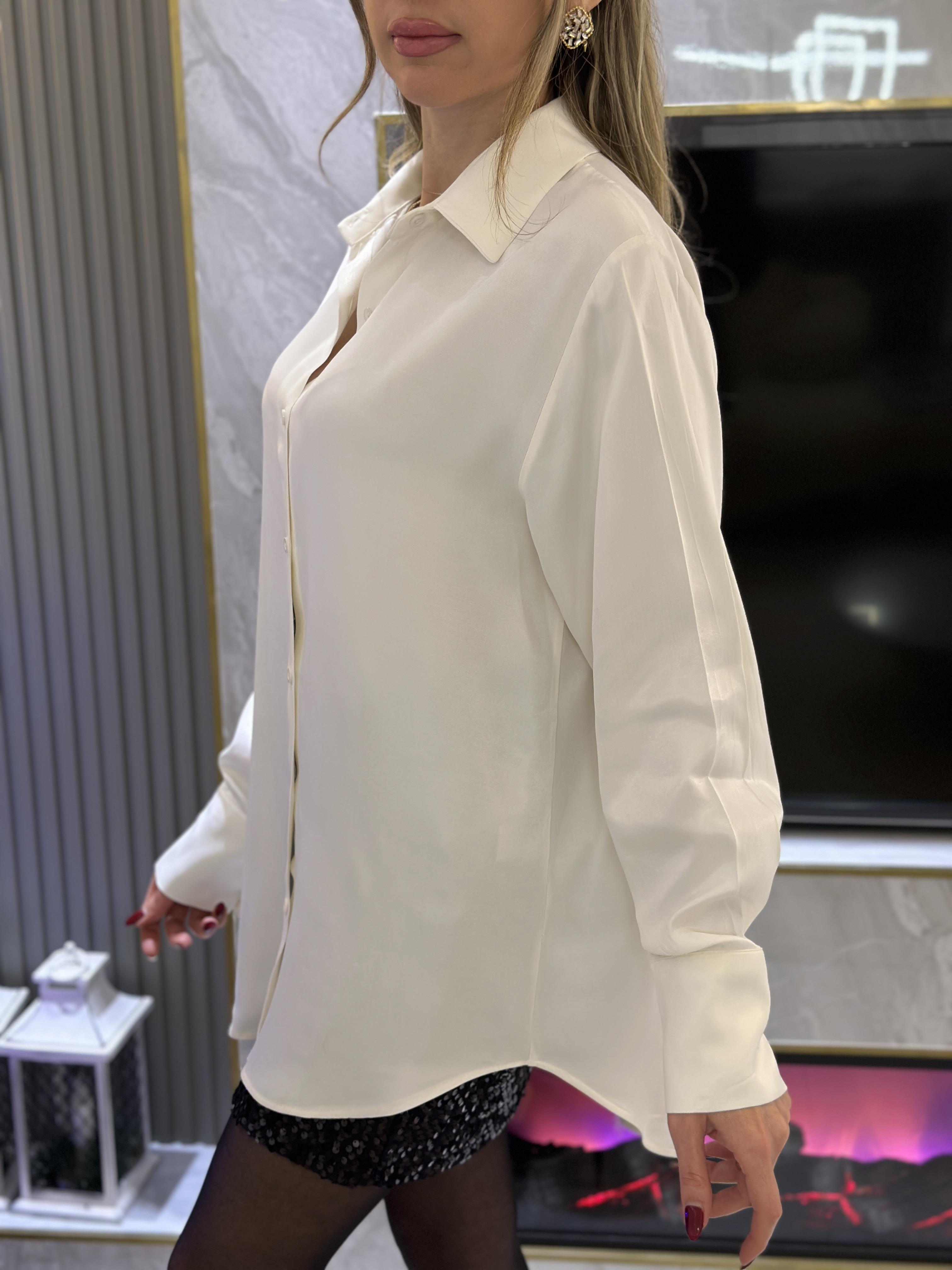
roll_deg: +1.1
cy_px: 635
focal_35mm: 48
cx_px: 476
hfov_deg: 30.3
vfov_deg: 39.7
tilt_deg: -14.9
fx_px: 1760
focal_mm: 6.86
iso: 100
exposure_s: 1/50
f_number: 1.78
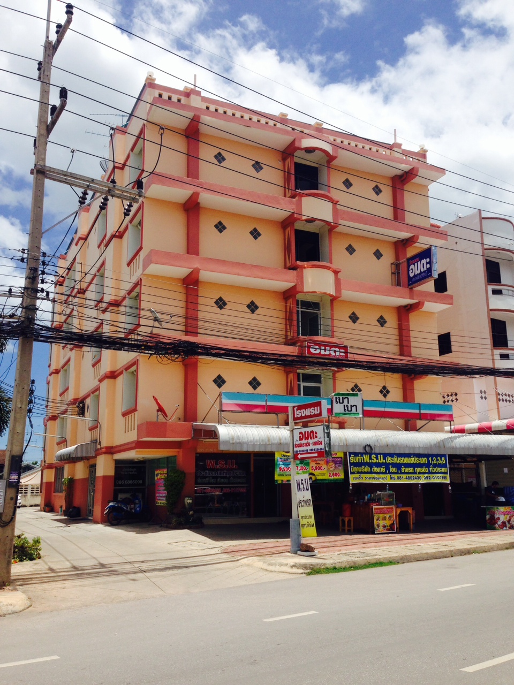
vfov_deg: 55.4
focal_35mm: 33
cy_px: 342
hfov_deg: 42.9
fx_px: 653
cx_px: 257
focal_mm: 4.12
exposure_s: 1/2584
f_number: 2.4
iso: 50
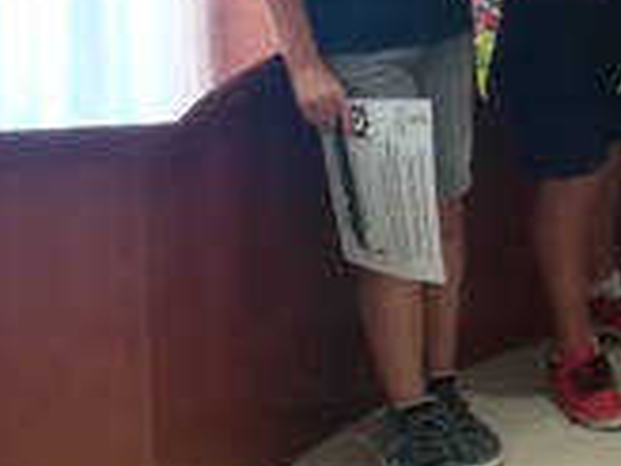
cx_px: 935
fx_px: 2135
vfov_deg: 12.0
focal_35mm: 119
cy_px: -165
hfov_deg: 15.3
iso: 320
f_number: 2.2
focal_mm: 3.83
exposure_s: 1/25
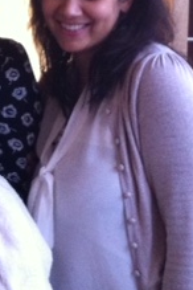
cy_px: 70
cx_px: -34
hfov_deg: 12.6
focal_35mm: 106
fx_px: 852
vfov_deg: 19.1
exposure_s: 1/15
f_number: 2.8
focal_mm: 3.85
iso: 320
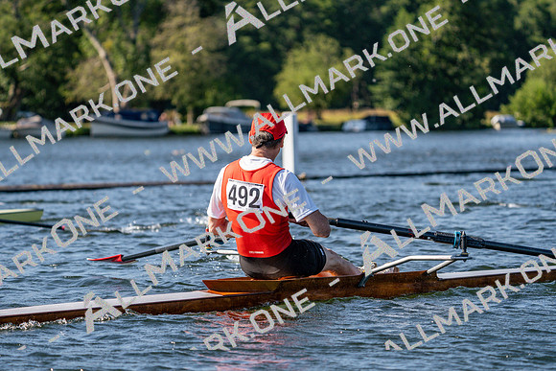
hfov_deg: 10.3
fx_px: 3089
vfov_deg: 6.9
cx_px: 278
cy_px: 186
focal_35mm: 200
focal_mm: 200
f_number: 5.6
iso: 320
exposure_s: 1/1600
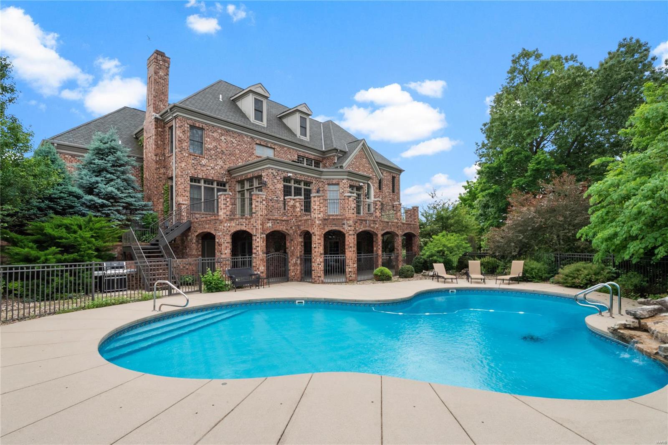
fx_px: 297
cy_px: 222
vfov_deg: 73.7
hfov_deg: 96.7
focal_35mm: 16
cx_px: 334
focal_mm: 8
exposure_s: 1/640
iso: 400
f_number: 10
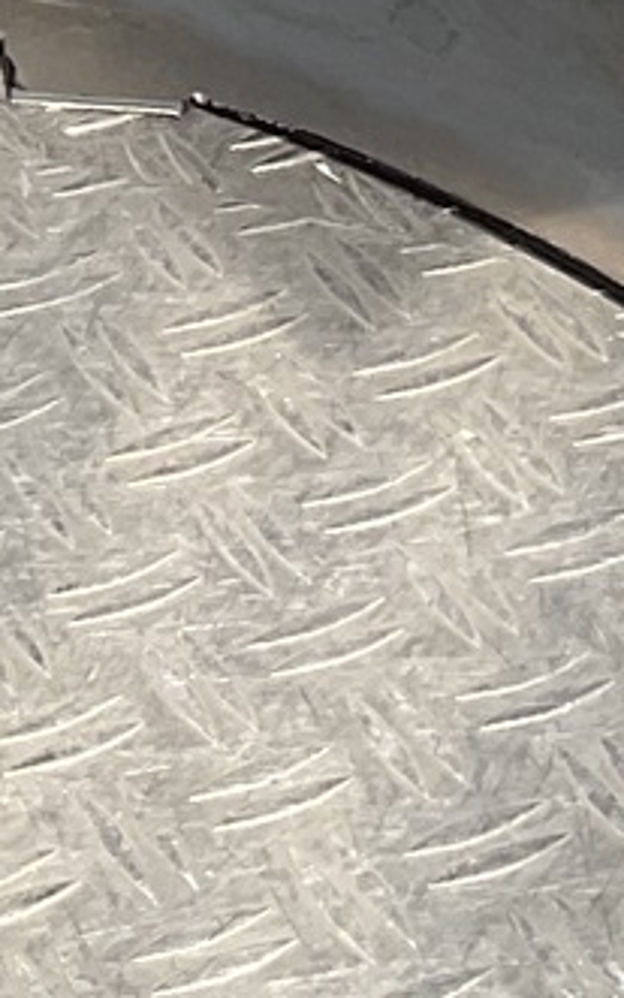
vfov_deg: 10.7
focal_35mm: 187
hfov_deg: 6.7
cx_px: -775
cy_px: -654
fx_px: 5086
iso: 16
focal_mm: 3
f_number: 1.8
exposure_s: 1/409
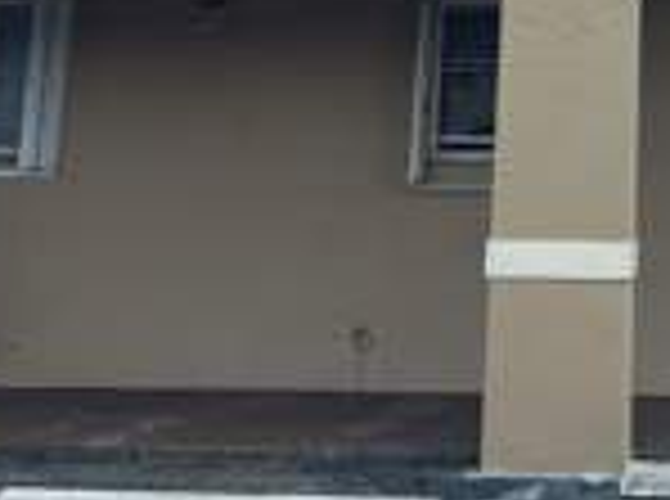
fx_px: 1622
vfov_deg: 15.7
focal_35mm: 84
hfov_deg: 22.1
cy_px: -302
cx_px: 728
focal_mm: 5.7
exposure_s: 1/4444
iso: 50
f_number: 1.5
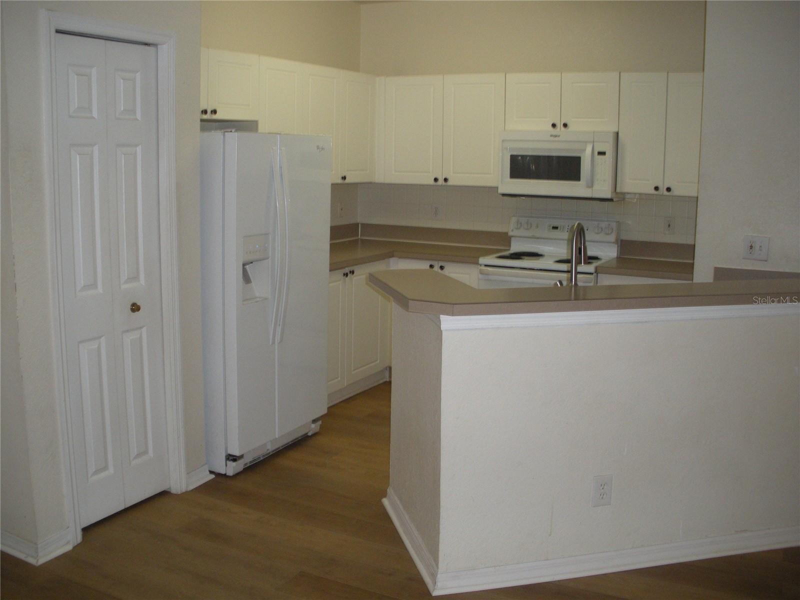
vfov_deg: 39.7
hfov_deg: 51.4
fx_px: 832
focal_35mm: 36
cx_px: 400
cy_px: 300
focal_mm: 6.3
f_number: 3.5
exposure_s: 1/30
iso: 195
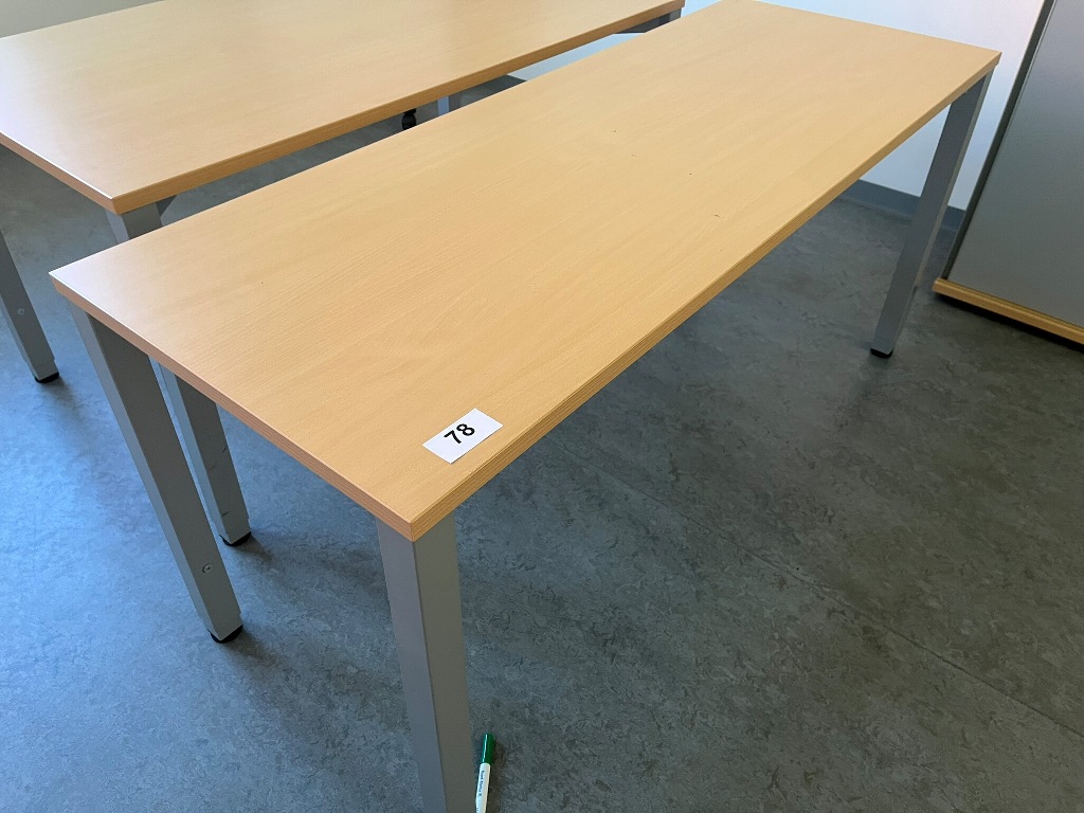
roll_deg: -0.4
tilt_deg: -37.9
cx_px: 542
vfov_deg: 53.1
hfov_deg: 67.3
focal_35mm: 26
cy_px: 406
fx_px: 814
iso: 125
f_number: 1.6
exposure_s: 1/91
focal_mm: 5.1
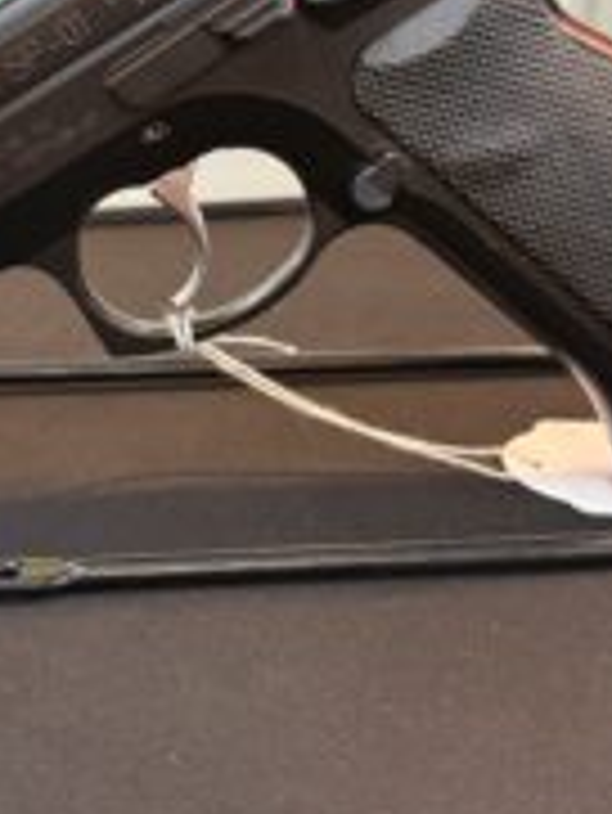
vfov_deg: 35.7
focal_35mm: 53
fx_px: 1248
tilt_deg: -18.7
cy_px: 261
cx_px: 202
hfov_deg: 27.4
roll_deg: -1.1
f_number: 1.78
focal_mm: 6.76
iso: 500
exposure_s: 1/50
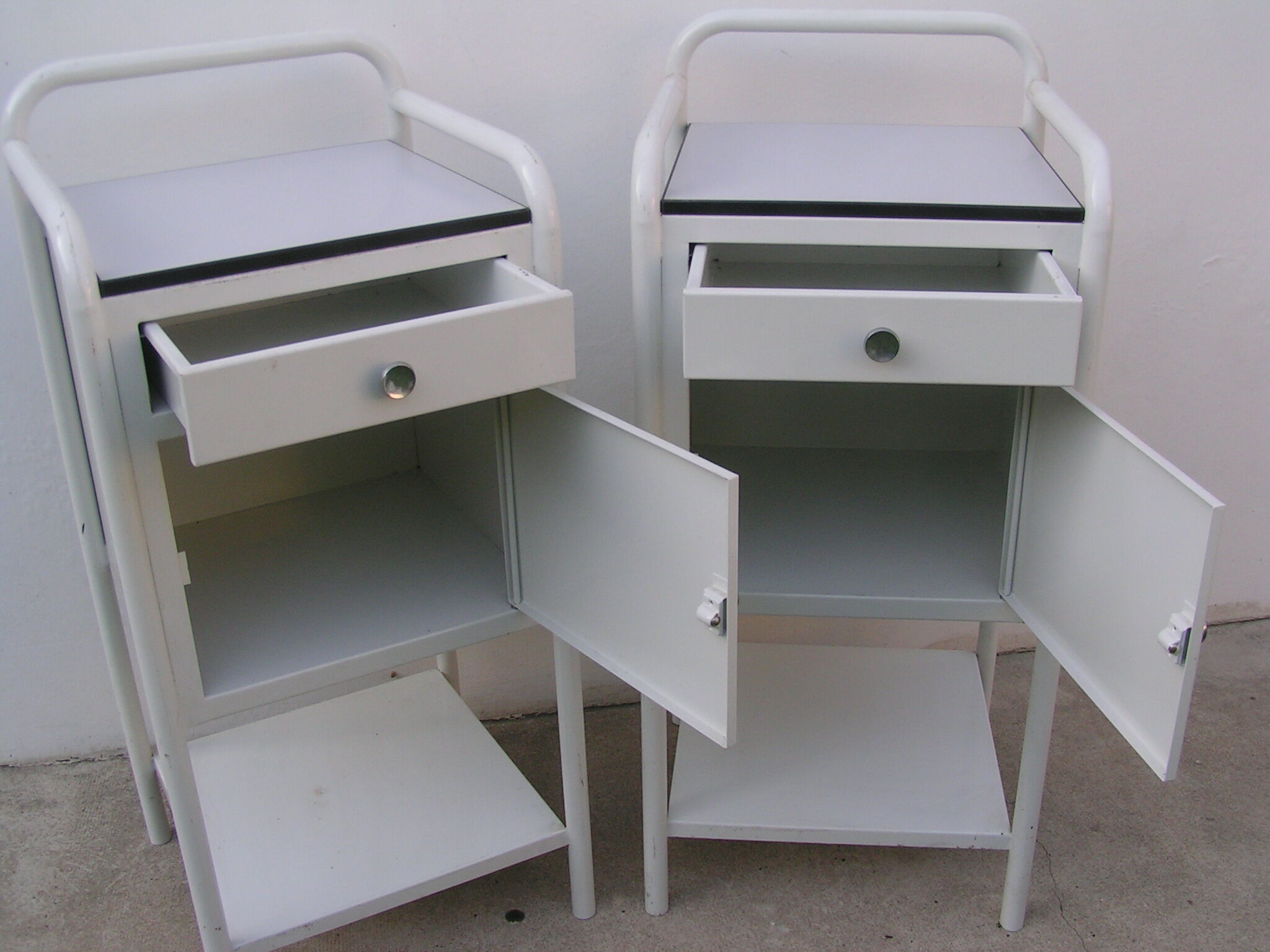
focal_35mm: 38
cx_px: 635
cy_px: 476
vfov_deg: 37.7
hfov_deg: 49.0
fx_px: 1394
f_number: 5.6
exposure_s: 1/60
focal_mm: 5.8
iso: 50
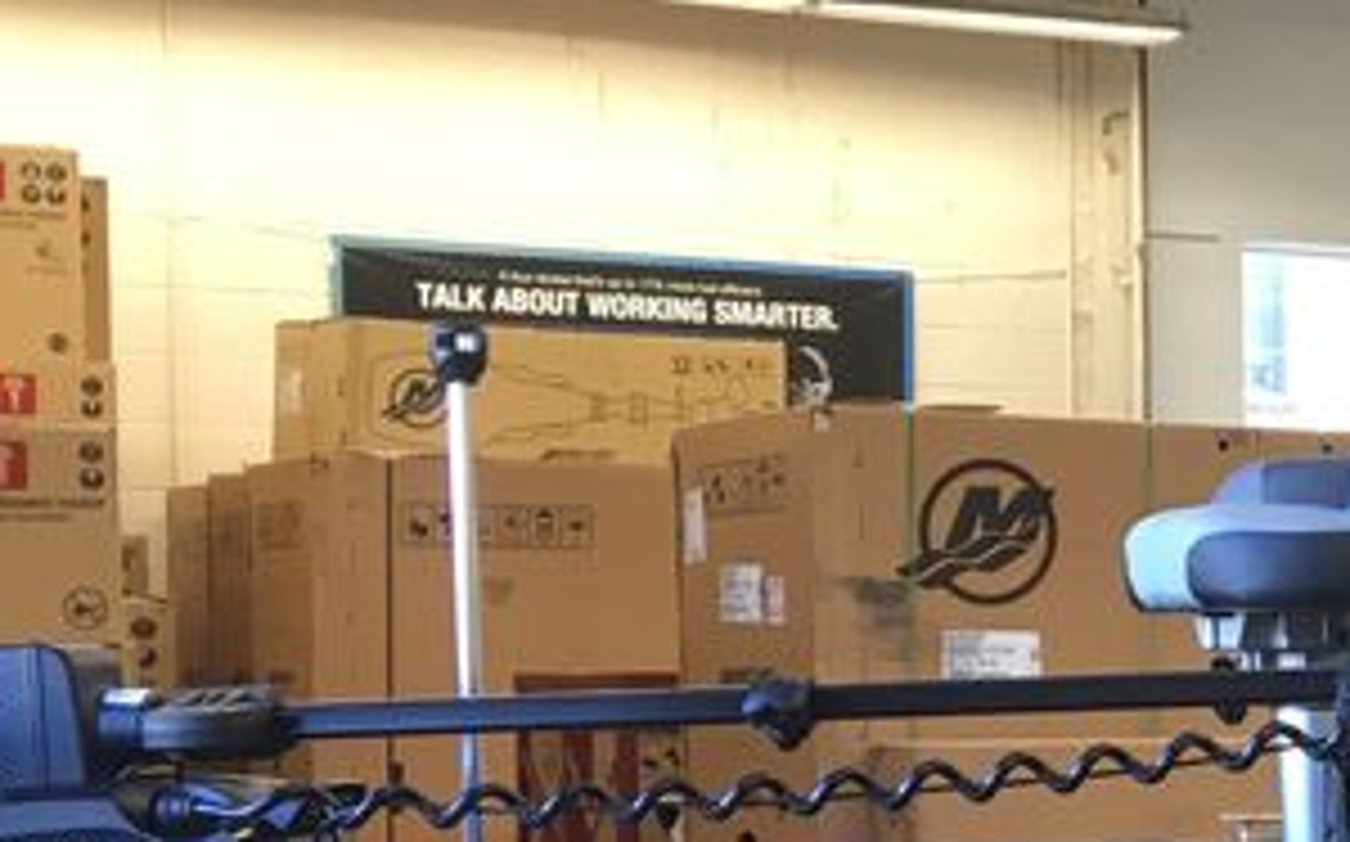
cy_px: 792
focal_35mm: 105
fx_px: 3860
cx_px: 2038
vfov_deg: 12.3
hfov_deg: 17.7
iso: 32
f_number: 2.2
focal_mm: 4.15
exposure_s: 1/30
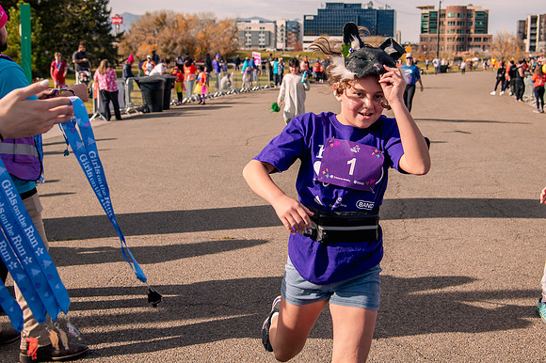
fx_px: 750
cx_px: 295
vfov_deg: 27.1
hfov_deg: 40.0
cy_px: 127
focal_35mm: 49
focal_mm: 38
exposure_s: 1/1000
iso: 200
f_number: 5
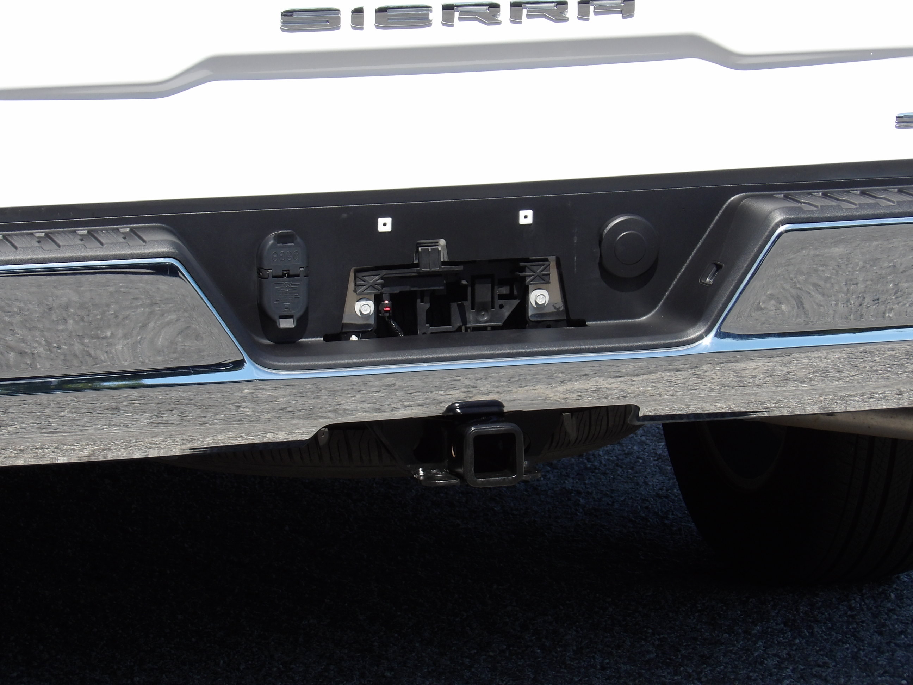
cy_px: 342
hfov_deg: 11.7
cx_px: 456
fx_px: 4457
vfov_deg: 8.8
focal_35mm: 169
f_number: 4.4
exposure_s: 1/489
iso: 100
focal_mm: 30.2
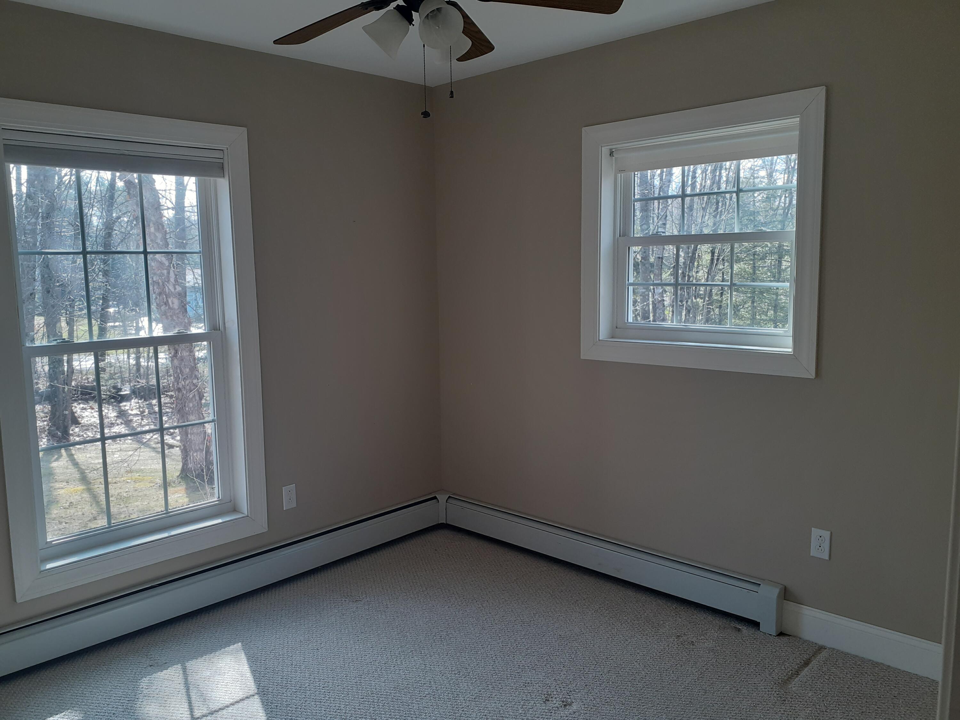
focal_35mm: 27
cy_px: 360
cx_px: 480
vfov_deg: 51.4
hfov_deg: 65.3
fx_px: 749
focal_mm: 3.6
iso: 80
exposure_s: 1/120
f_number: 1.9
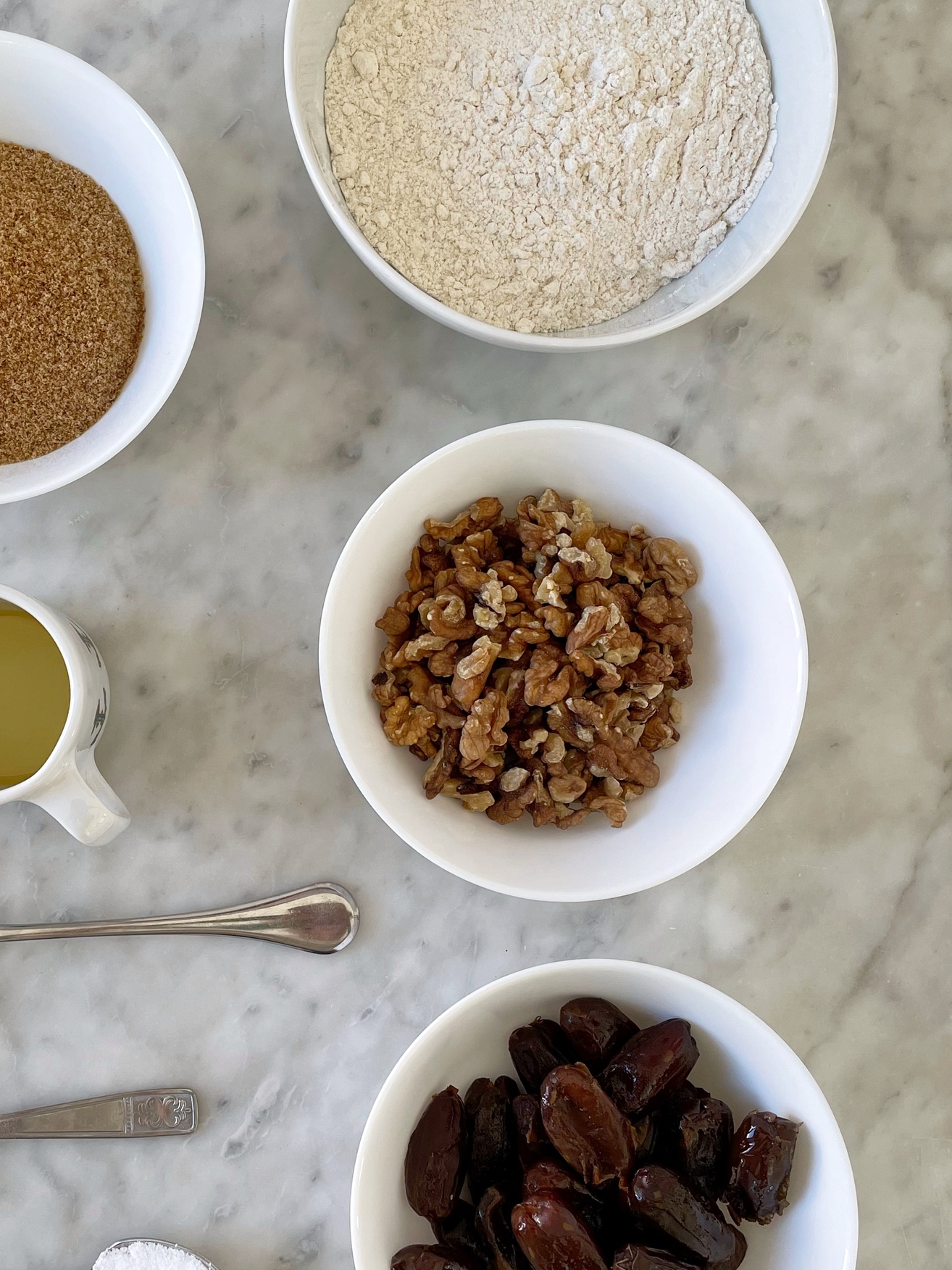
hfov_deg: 37.2
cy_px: 663
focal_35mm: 38
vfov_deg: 49.0
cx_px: 301
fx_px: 1393
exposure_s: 1/121
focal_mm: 4.2
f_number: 1.6
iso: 50
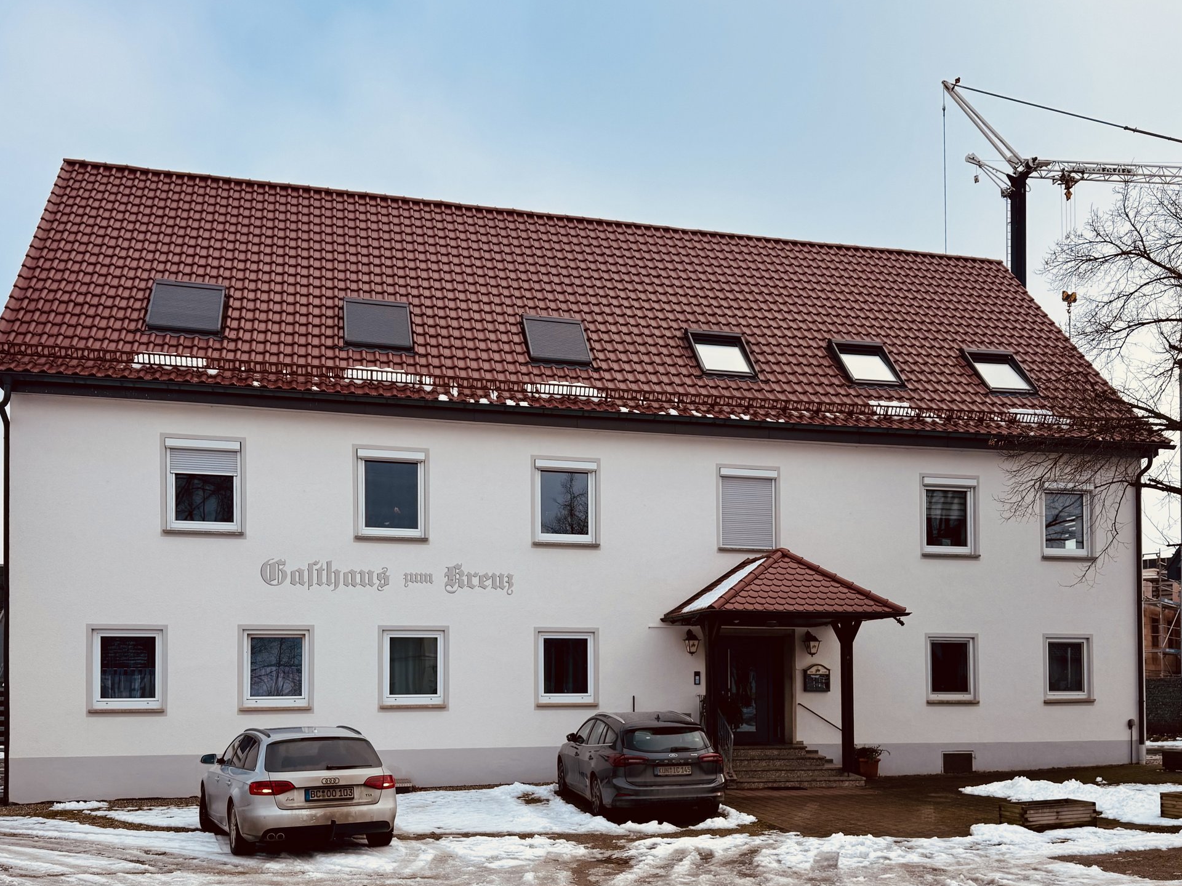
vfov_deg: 54.9
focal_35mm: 25
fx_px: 854
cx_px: 605
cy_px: 455
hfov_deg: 69.4
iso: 80
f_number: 1.78
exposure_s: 1/4049
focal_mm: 6.76
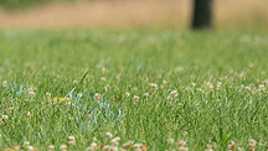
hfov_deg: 2.1
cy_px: -81
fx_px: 7412
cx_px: -30
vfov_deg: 1.2
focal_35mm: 1042
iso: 1000
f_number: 6.3
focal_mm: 371
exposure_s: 1/4000
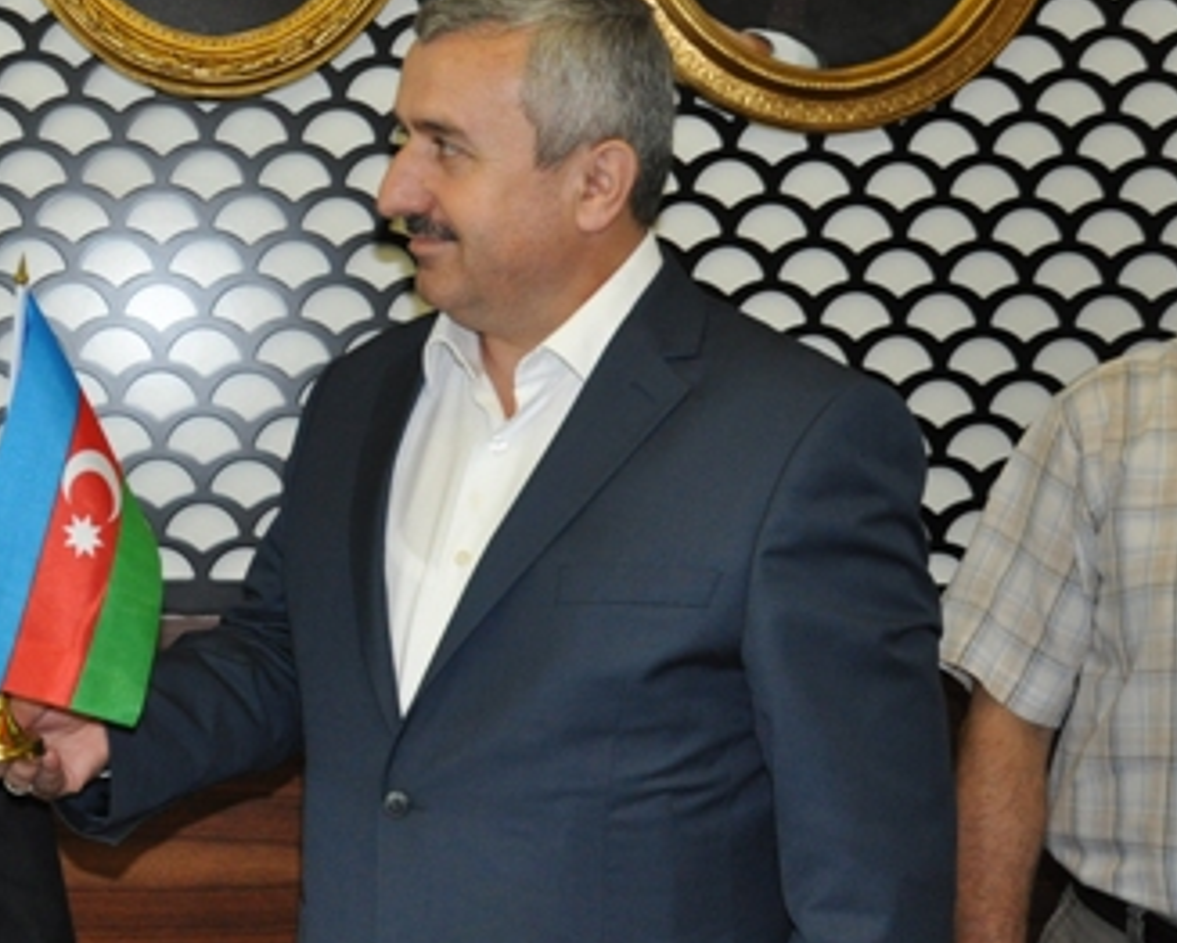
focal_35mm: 72
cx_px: 180
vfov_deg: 21.2
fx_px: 2515
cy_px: 373
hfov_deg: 25.7
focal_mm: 21
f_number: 3.8
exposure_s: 1/60
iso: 800
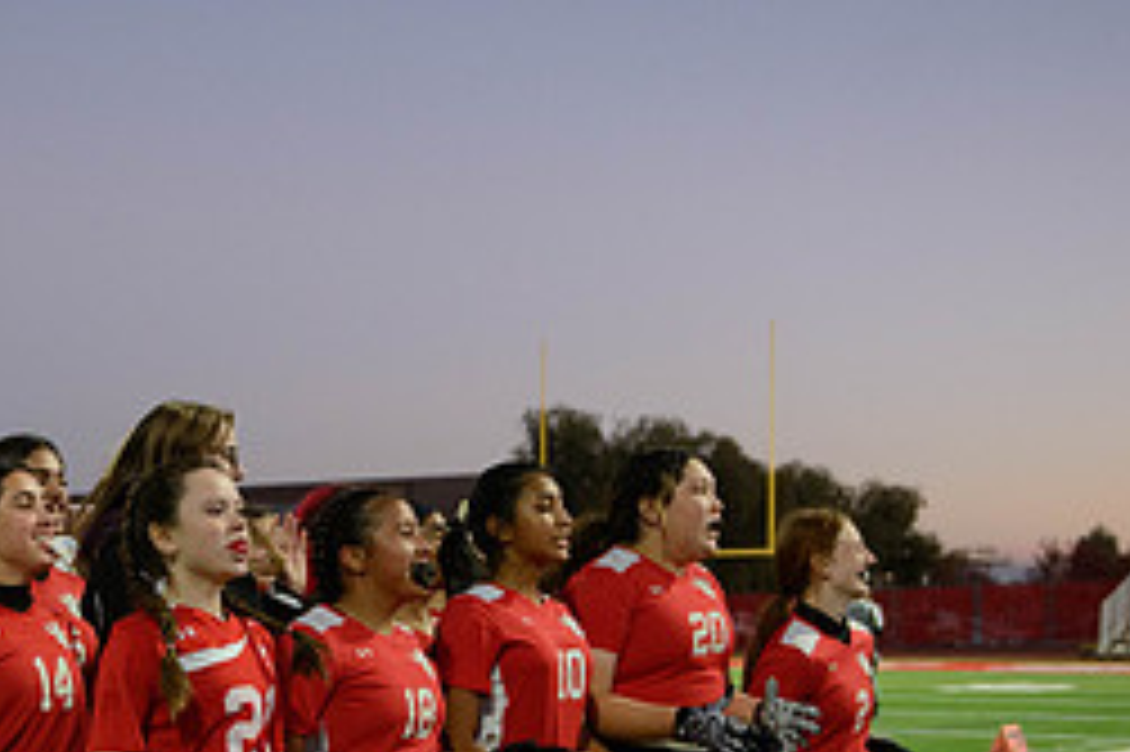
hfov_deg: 26.9
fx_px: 2321
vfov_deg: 17.8
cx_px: 243
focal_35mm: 74
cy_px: 795
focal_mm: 32
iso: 3200
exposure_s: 1/640
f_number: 2.8
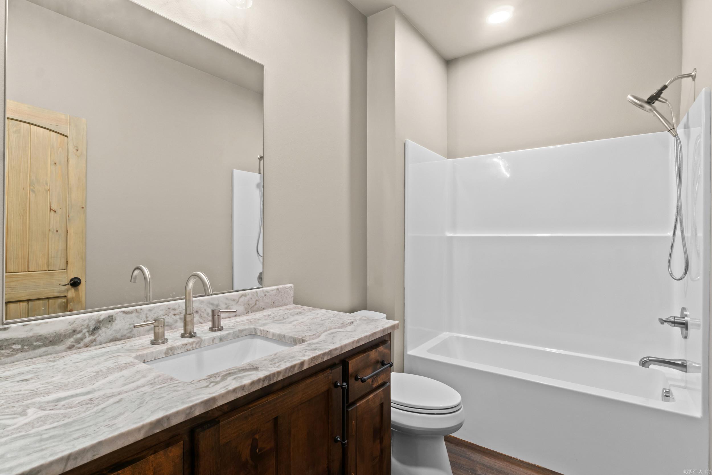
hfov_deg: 90.0
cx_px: 356
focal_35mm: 18
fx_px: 356
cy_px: 238
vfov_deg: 67.4
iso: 250
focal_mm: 12
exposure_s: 1/1.25
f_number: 9
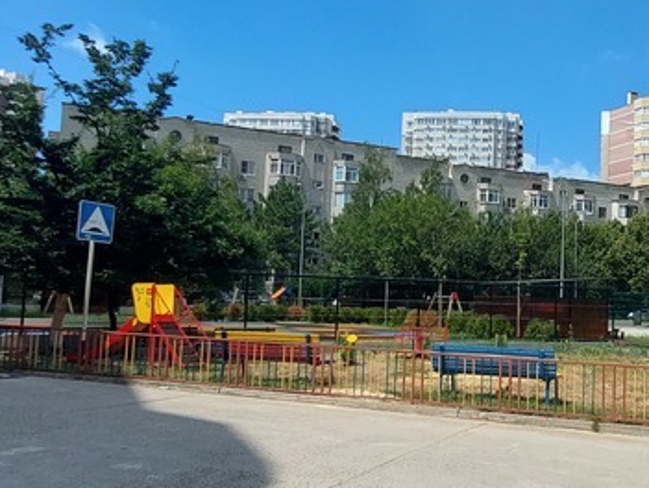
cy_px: 229
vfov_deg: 38.7
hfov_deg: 46.7
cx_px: 542
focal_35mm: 37
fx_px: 694
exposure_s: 1/2043
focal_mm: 1.74
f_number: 2.2
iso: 50
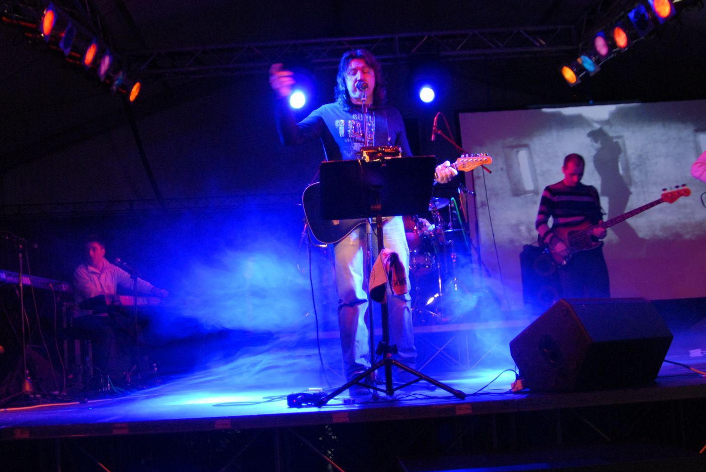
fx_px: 805
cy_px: 267
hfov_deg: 47.3
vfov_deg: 32.7
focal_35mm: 41
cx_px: 314
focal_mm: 24
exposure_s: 1/15
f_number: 3.5
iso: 800
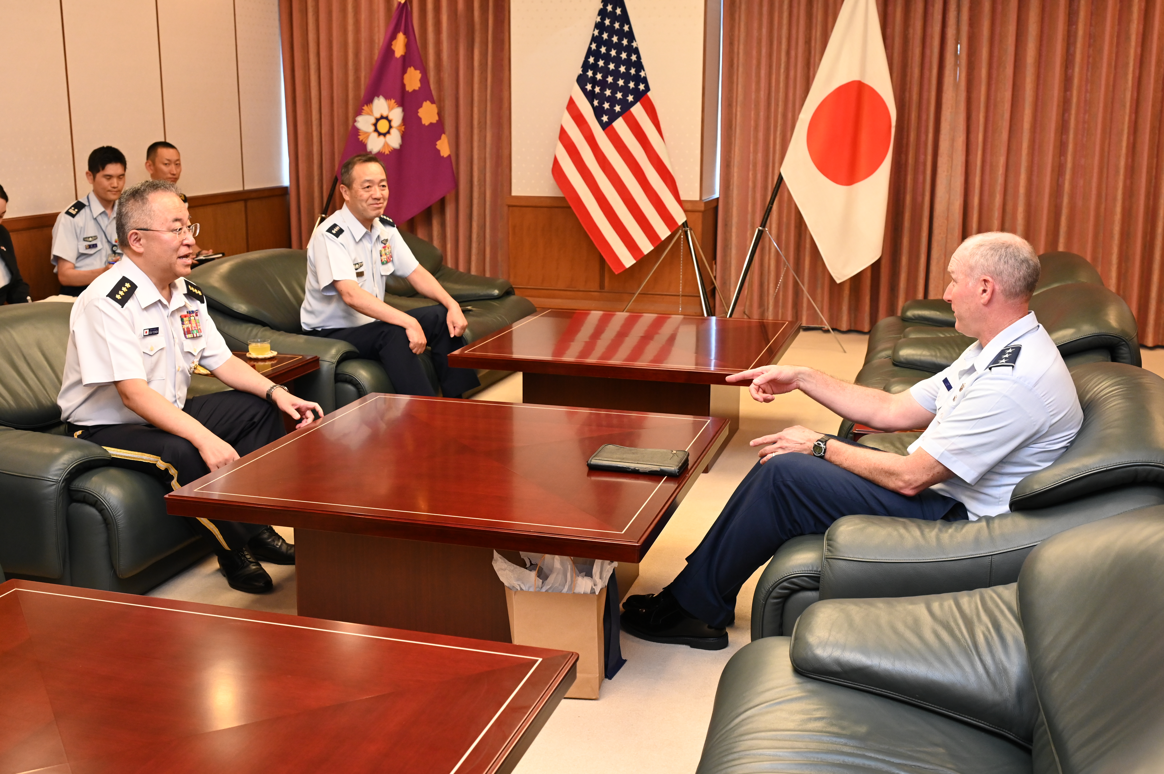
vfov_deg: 34.2
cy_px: 387
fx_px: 1260
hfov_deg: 49.6
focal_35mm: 39
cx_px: 582
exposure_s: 1/160
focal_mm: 39
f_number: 5.6
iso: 3200
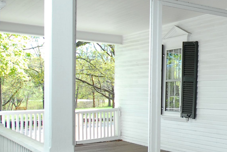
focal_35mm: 51
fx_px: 322
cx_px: 293
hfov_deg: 30.7
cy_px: 94
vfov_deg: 26.5
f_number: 4.5
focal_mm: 10
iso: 200
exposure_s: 1/100
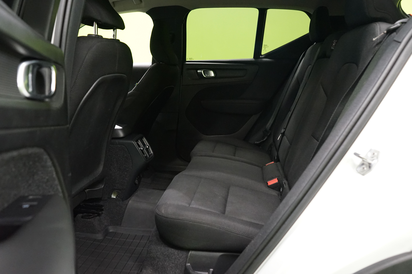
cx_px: 206
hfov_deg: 65.5
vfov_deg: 46.4
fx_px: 320
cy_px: 137
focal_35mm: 28
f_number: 5
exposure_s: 1/50
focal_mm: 28
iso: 5000
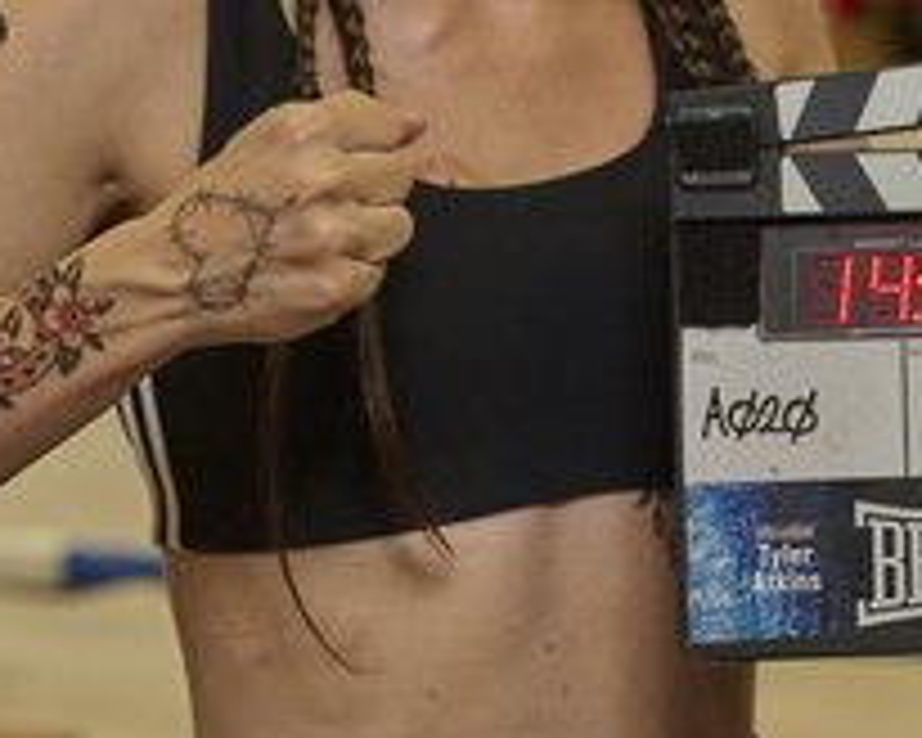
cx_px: 1169
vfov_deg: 10.0
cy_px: -79
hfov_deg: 12.3
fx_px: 4175
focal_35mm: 153
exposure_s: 1/251
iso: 5000
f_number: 2.8
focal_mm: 50
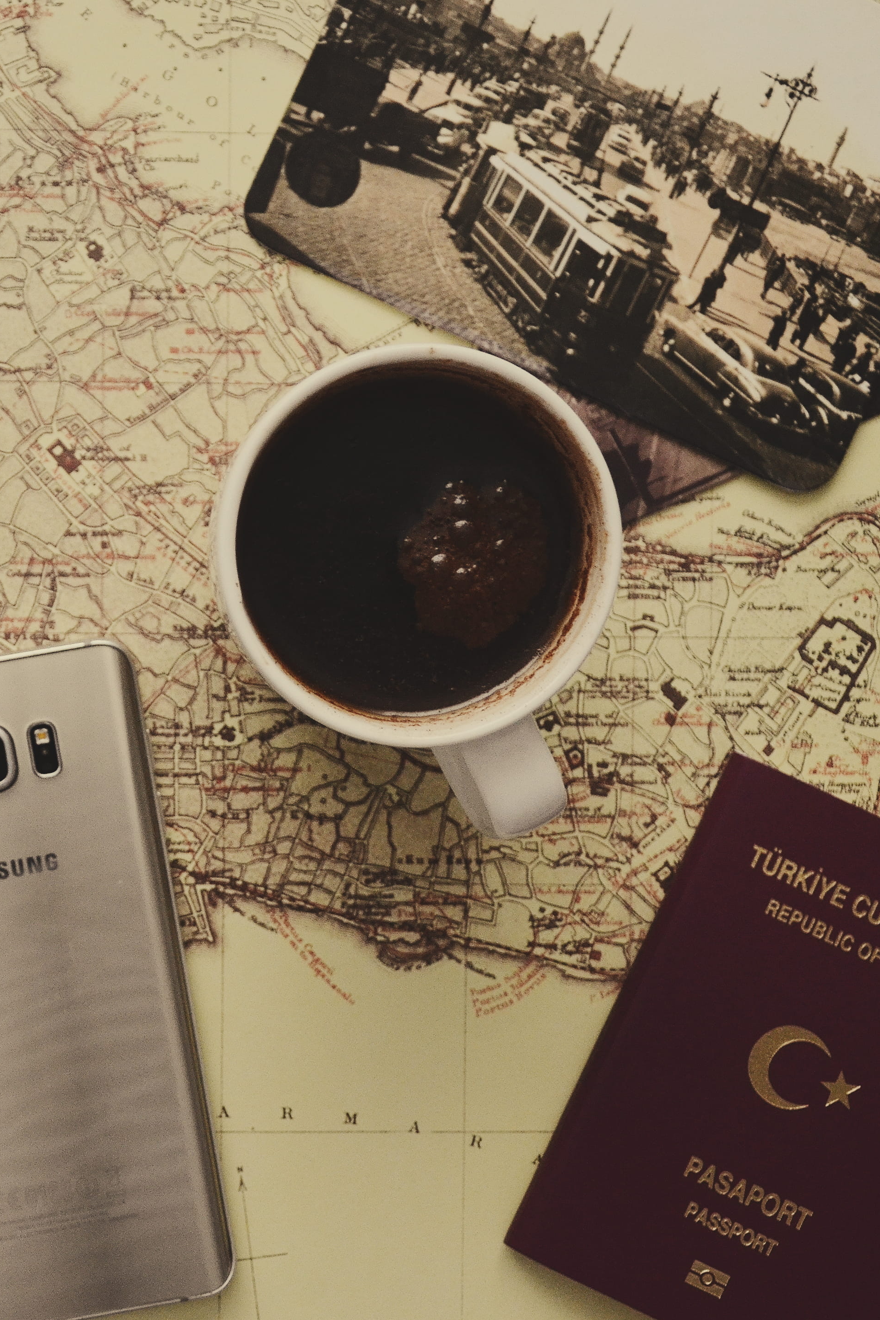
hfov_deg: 18.6
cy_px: 655
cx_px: 83
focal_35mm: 72
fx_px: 2639
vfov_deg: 28.1
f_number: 4
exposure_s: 1/30
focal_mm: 28
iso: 900
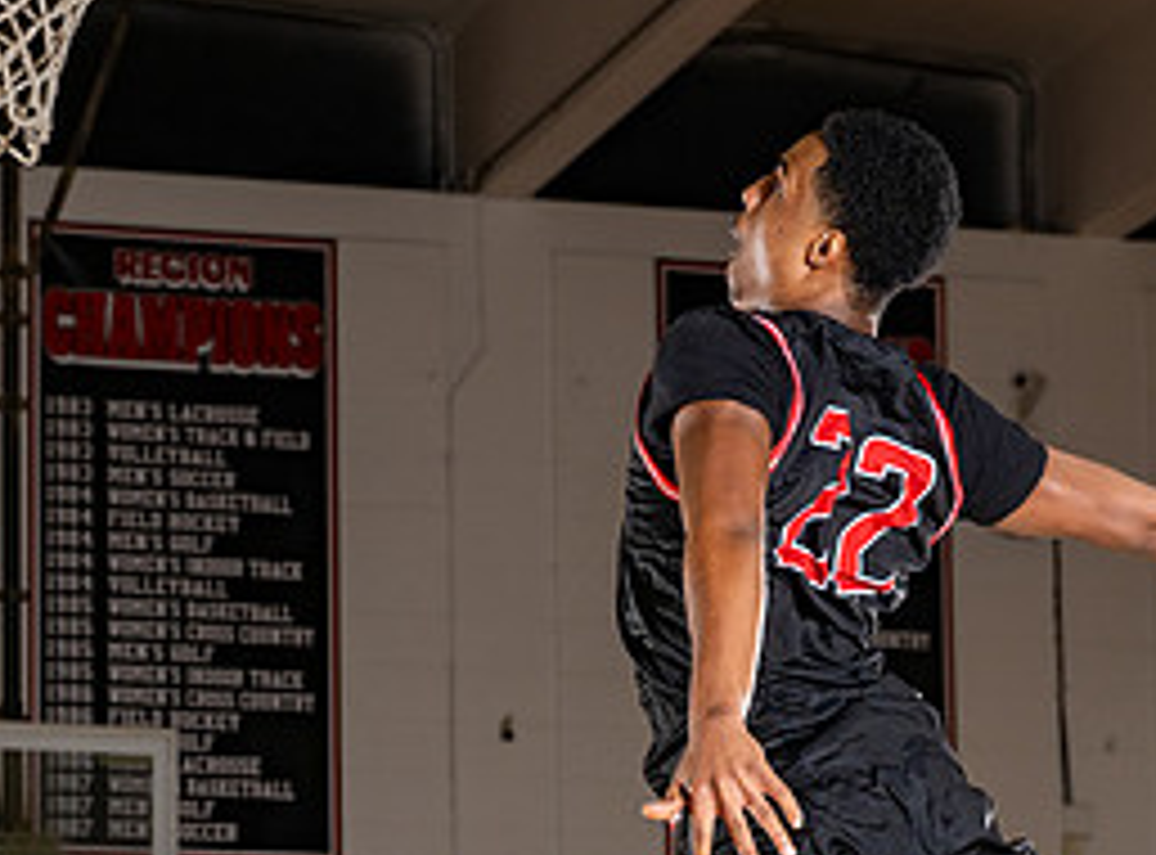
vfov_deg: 8.1
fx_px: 6014
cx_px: 684
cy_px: 781
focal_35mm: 181
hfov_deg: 11.0
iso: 400
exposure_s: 1/200
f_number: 5.6
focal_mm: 70
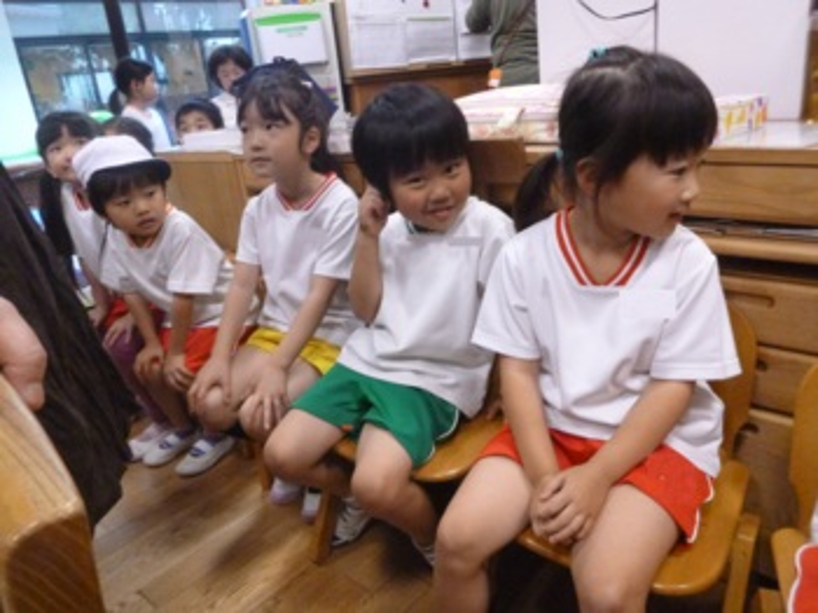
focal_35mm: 25
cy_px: 306
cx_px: 409
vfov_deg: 54.8
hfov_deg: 69.4
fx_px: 590
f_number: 3.9
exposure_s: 1/40
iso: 800
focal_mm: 4.5
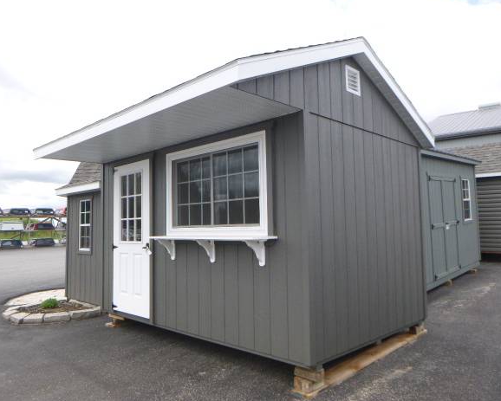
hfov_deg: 64.0
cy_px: 196
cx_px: 232
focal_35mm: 27
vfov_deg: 53.2
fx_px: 401
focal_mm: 4.5
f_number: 3.9
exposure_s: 1/250
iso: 100
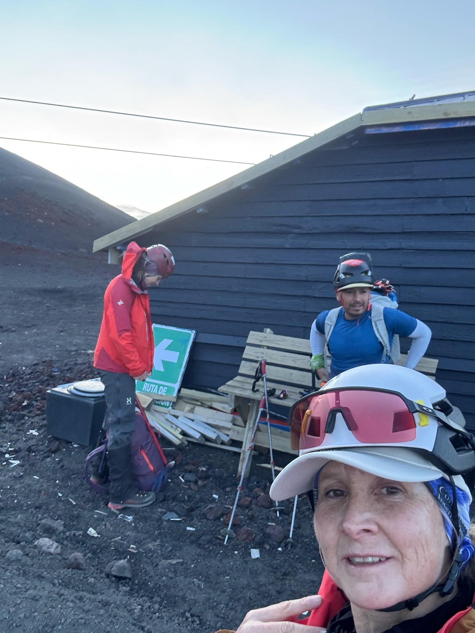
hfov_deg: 46.8
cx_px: 238
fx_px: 549
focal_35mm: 30
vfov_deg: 60.0
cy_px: 316
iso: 200
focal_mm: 2.69
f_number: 1.9
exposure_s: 1/60
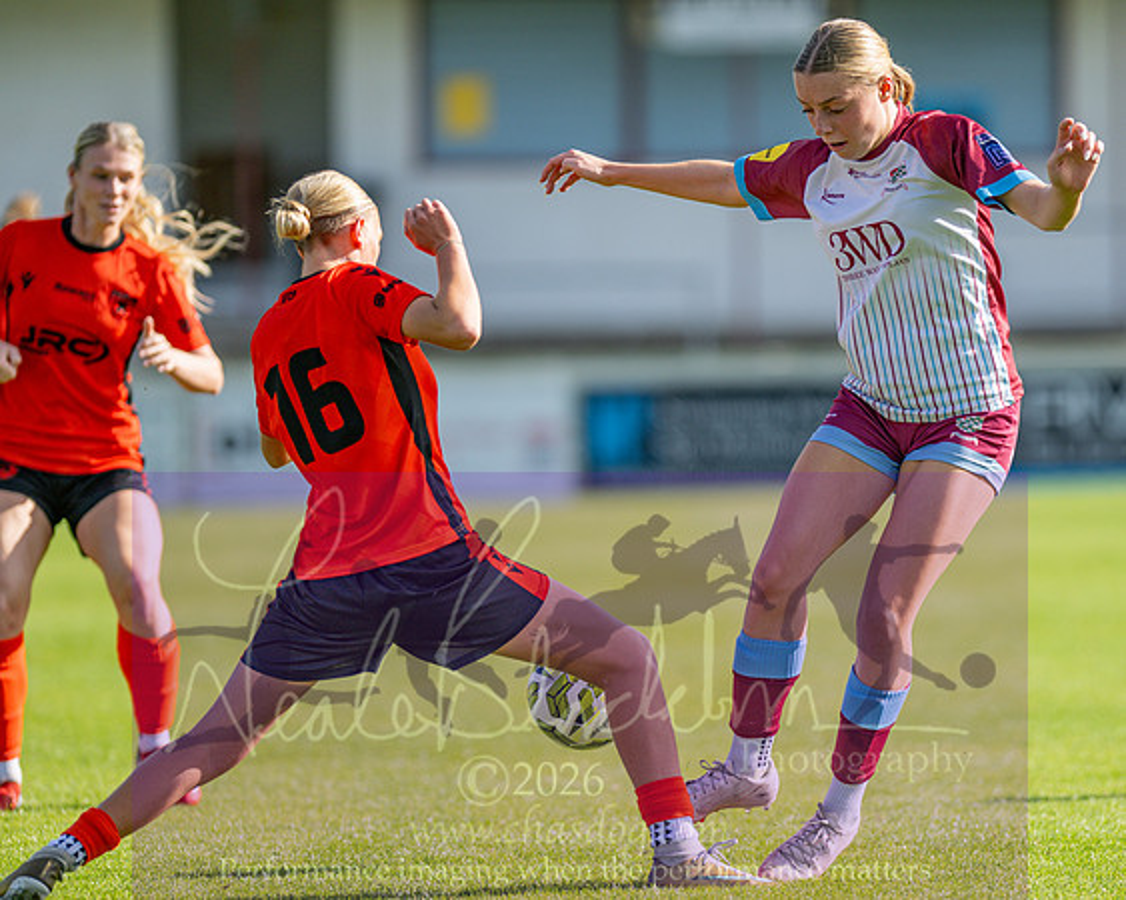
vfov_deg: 4.6
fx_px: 11261
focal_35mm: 338
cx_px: 653
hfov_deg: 5.7
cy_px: 450
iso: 200
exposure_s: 1/3200
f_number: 2.8
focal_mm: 300
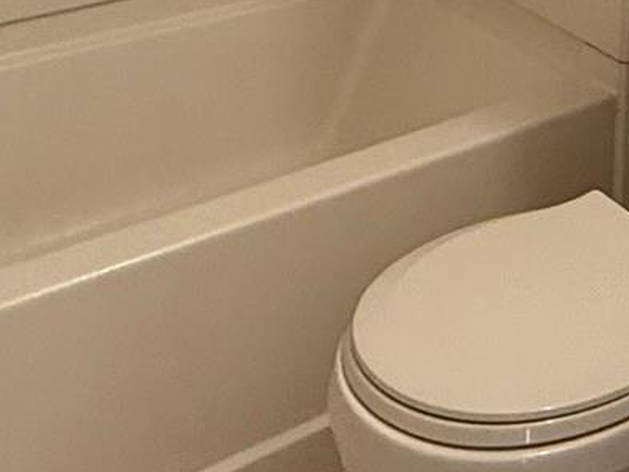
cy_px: -394
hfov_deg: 25.4
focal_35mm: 73
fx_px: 1327
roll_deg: -1.7
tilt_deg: -4.3
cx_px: 627
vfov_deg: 16.6
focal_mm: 2.22
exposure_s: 1/60
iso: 400
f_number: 2.2
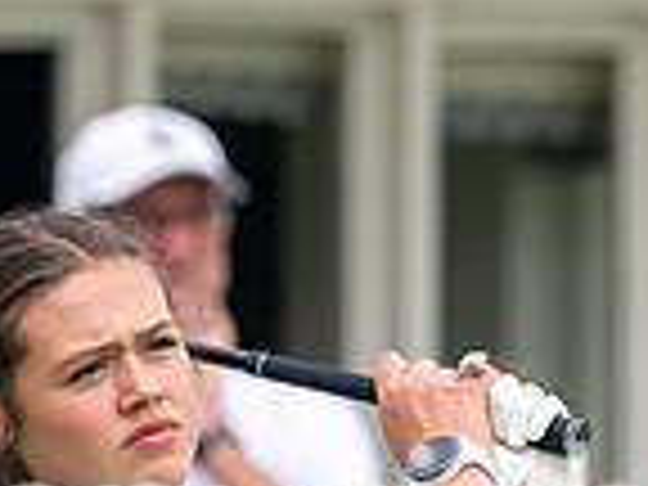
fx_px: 37514
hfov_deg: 1.0
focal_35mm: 2004
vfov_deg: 0.7
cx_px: 389
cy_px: 710
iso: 400
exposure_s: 1/1600
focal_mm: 300
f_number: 5
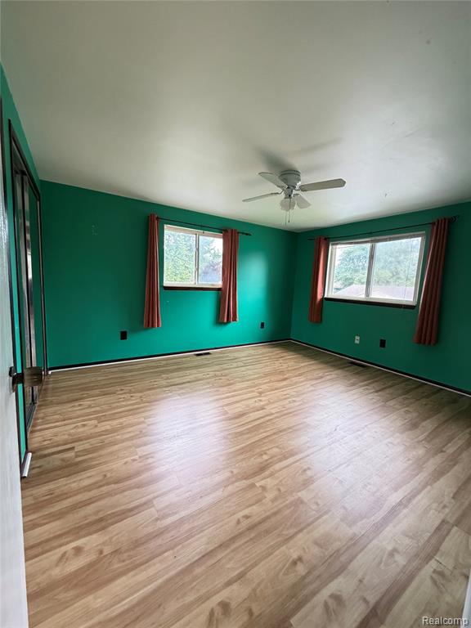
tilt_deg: -6.4
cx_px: 236
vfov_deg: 102.1
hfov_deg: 85.7
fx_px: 254
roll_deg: -4.2
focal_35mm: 14
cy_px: 314
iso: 320
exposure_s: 1/76
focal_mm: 2.22
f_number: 2.2
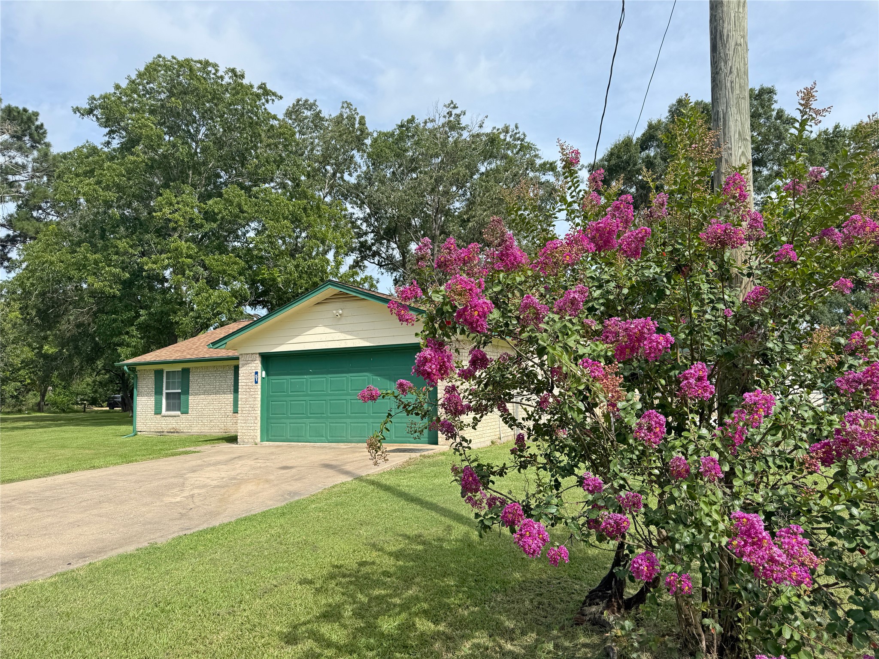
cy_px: 330
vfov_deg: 56.8
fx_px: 609
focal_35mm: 24
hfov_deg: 71.6
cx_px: 440
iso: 80
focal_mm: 6.76
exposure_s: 1/3021
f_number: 1.78
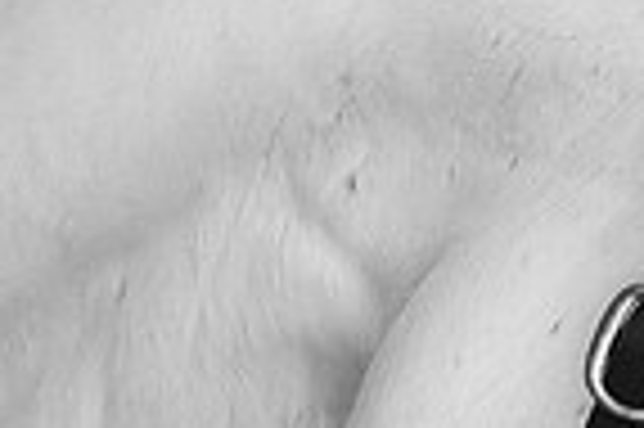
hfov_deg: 2.5
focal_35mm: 814
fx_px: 14545
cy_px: 520
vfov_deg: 1.7
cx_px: 730
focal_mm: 200
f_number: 5.6
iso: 500
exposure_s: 1/800
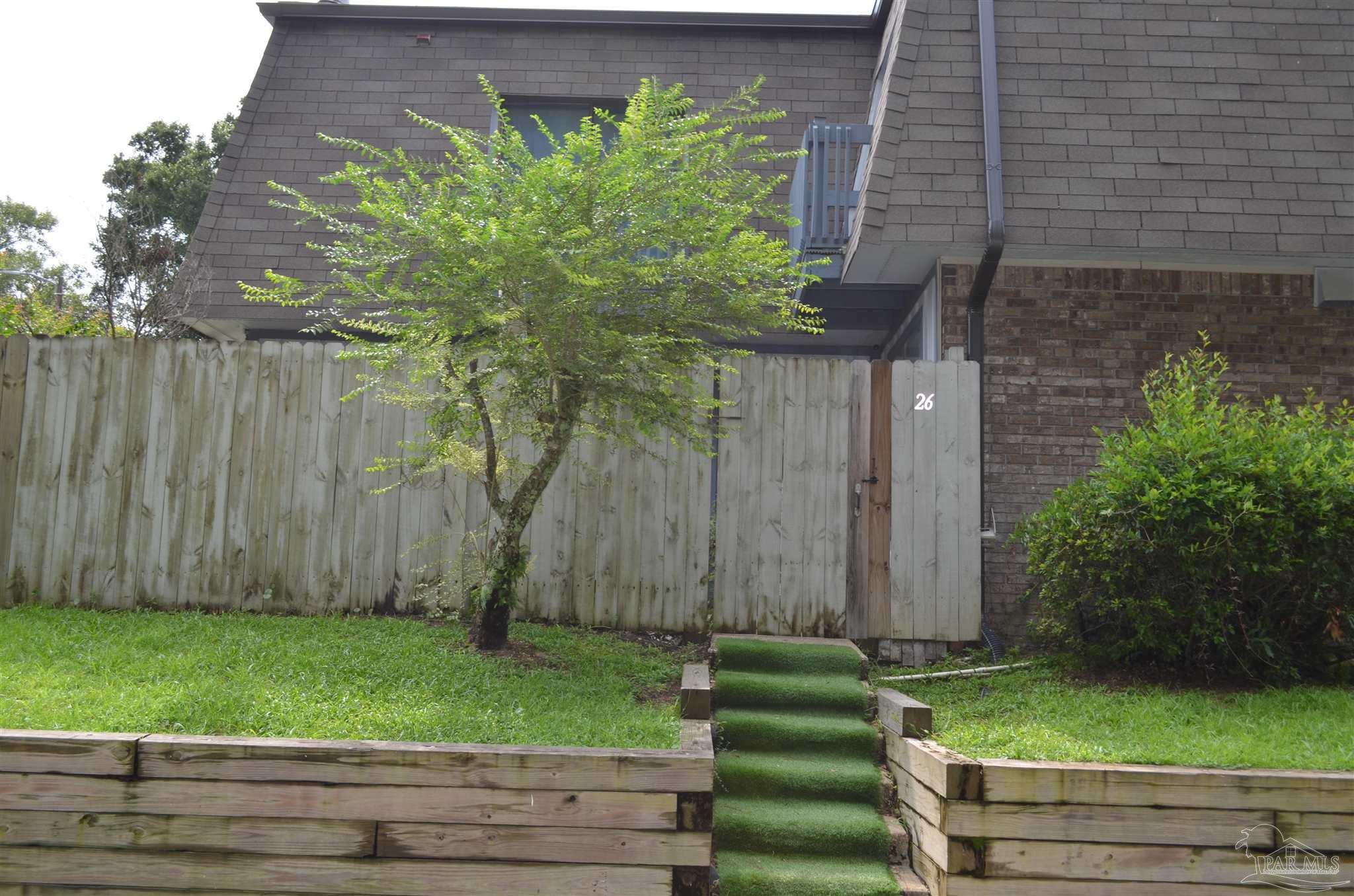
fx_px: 1238
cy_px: 448
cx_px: 677
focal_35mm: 33
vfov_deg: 39.8
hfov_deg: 57.3
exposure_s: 1/200
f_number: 5.6
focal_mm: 22
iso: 100
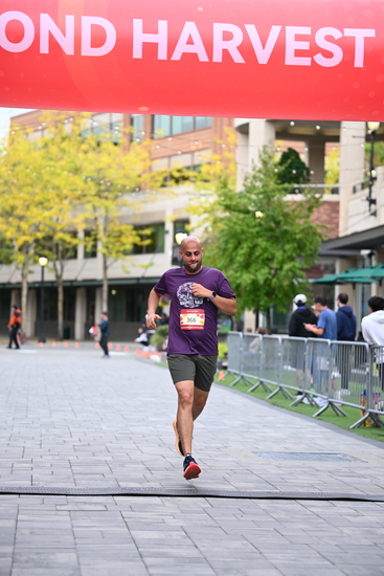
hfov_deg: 14.9
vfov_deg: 22.1
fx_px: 1471
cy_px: 288
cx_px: 192
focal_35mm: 92
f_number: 2.8
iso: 640
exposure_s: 1/1600
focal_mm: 92
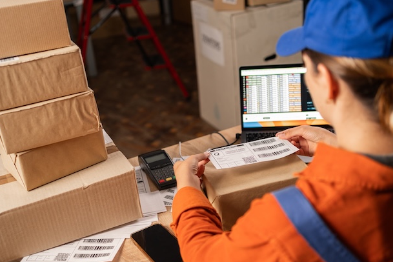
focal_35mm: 46
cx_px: 213
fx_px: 502
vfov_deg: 29.2
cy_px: 129
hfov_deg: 42.7
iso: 640
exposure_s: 1/125
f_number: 2.2
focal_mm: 35
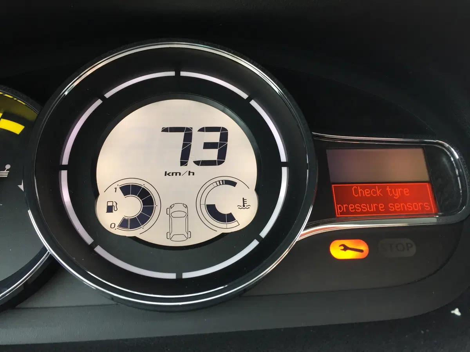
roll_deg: +1.0
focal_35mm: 29
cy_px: 176
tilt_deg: -19.1
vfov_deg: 48.2
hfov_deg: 61.7
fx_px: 394
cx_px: 235
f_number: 2.2
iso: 40
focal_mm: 4.15
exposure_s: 1/33
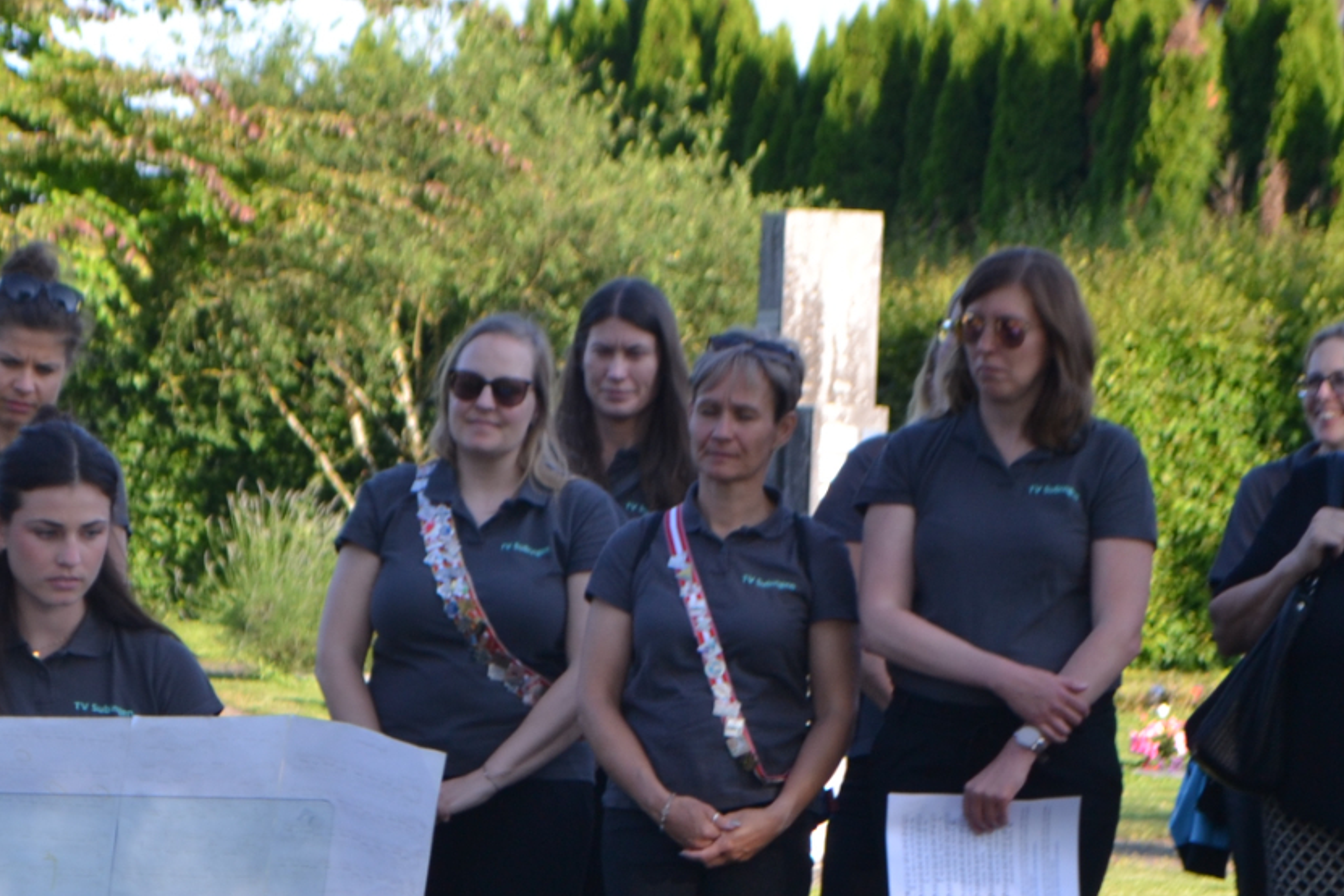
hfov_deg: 10.1
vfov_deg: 6.7
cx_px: 65
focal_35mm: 203
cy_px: 845
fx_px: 7587
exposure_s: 1/125
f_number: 5.6
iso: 140
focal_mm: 55
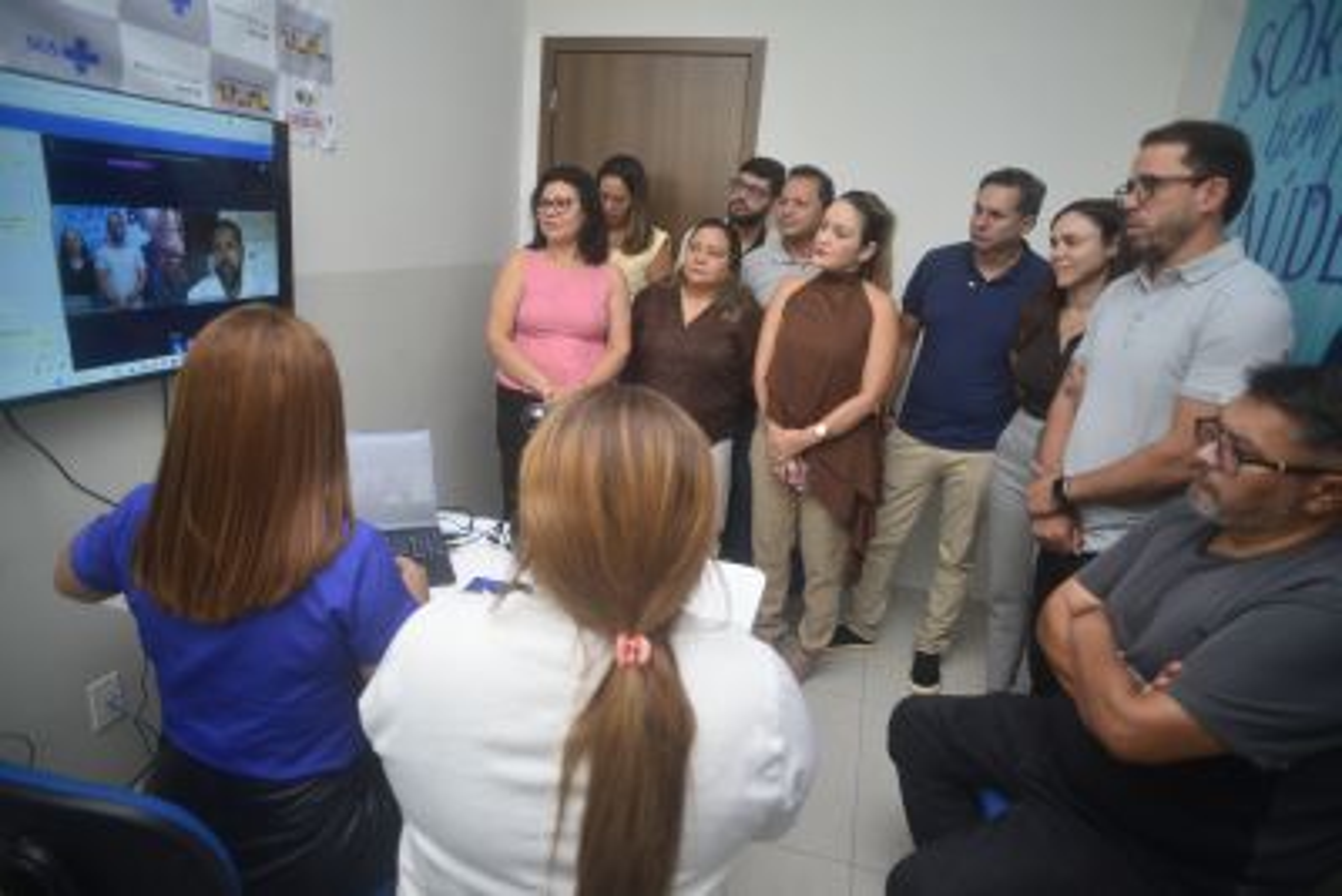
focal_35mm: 20
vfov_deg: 62.0
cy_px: 448
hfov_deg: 84.0
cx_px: 671
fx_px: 746
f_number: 2.8
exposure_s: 1/160
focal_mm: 20
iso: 400
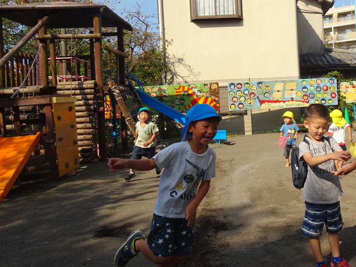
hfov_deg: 47.0
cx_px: 271
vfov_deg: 37.4
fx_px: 391
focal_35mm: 38
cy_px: 95
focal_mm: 4.1
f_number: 3.5
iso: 80
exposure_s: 1/1000
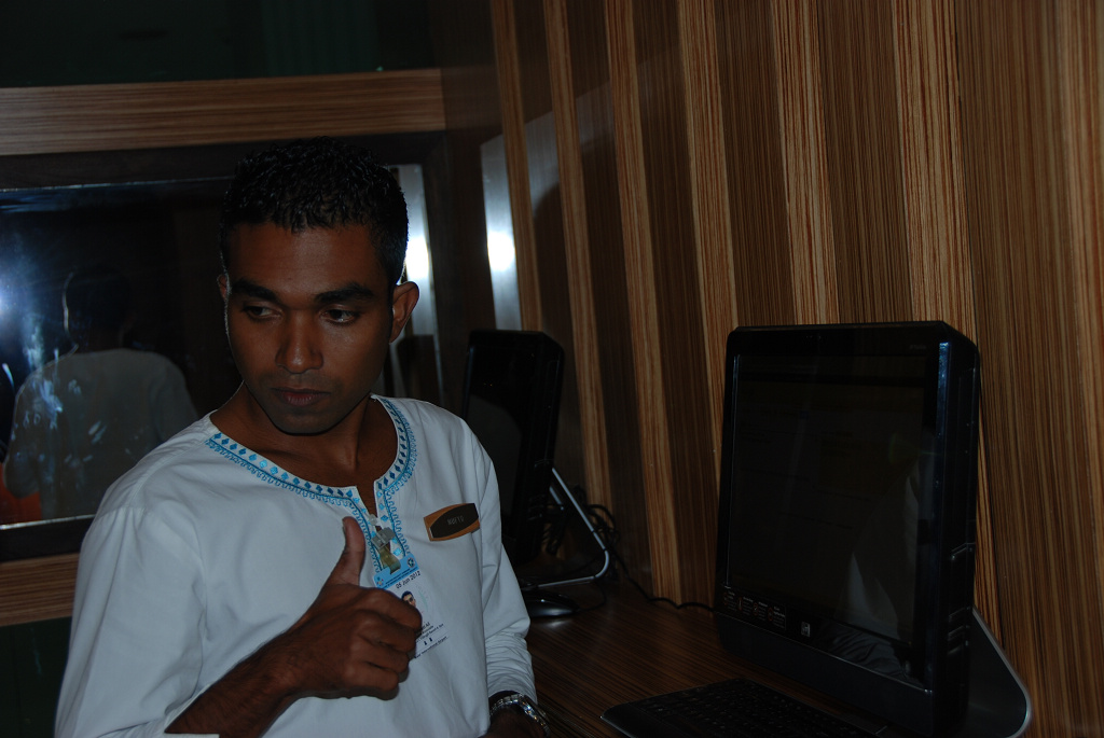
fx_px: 1842
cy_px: 369
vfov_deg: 22.7
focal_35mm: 60
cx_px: 552
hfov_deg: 33.4
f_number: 4.5
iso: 100
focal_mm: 40
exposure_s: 1/60
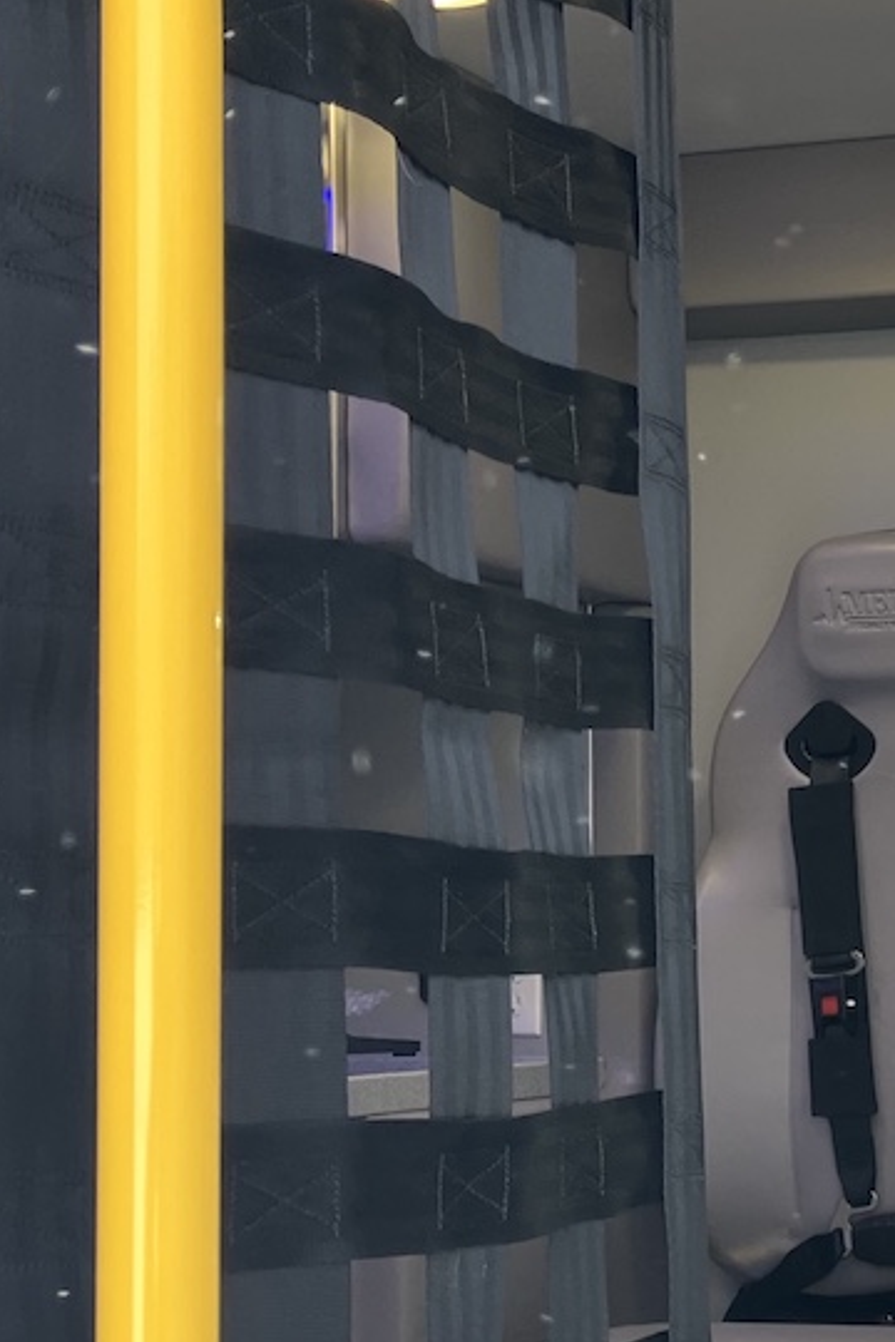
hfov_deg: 17.4
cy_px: 949
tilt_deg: +0.8
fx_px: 2573
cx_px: 1417
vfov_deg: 28.9
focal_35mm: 69
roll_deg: +2.5
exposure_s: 1/121
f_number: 1.8
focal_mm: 3.99
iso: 25
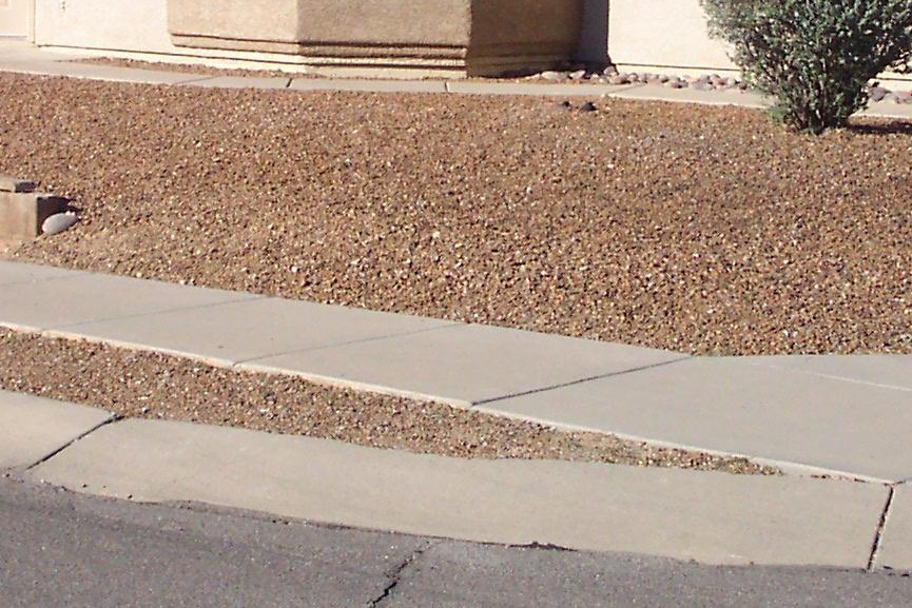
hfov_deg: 20.6
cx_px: 455
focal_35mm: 99
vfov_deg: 13.7
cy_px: 37
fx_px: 2508
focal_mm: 7.5
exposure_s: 1/250
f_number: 9.5
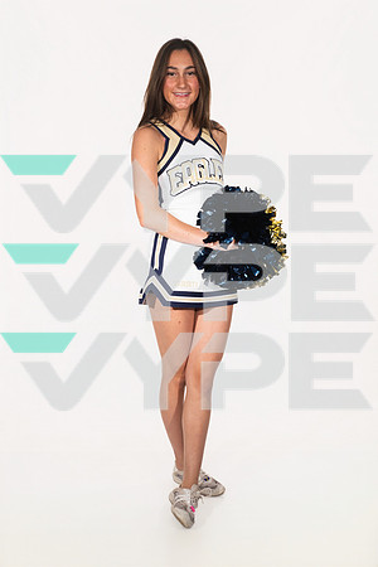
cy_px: 284
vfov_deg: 42.7
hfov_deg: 29.2
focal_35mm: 46
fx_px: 724
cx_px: 189
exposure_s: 1/640
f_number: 8
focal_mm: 46
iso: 800
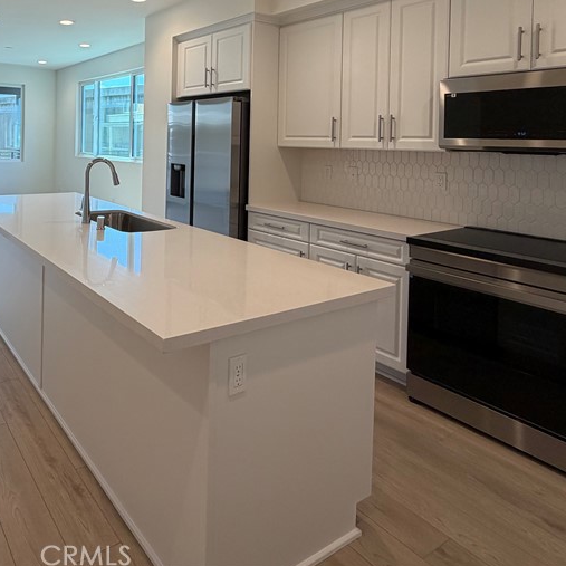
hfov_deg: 58.0
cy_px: 143
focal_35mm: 25
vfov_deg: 59.6
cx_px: 111
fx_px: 462
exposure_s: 1/120
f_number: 2.2
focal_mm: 2.22
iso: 80
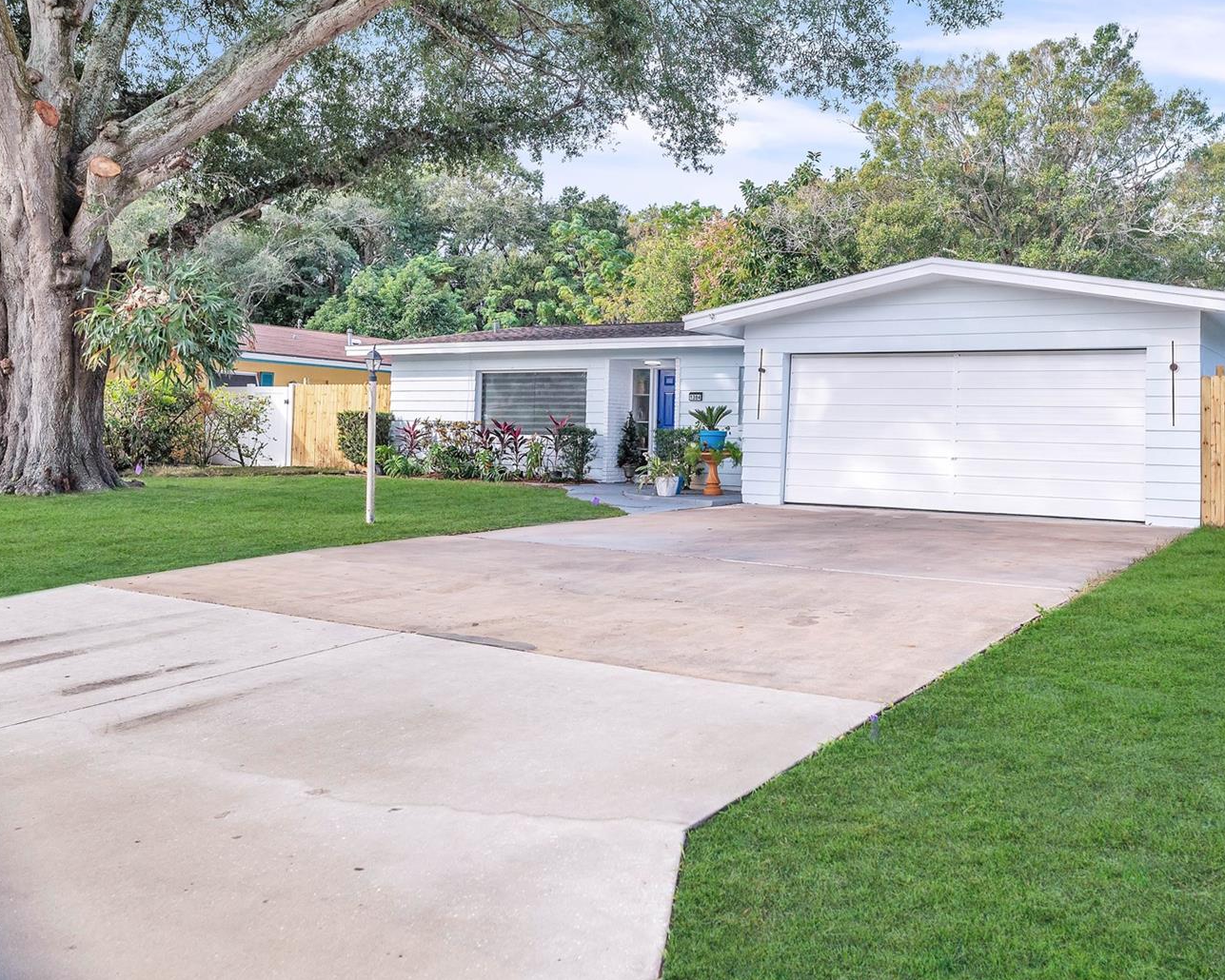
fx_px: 1015
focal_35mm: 28
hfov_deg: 61.7
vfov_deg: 51.5
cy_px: 487
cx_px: 725
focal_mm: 24
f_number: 4.5
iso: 320
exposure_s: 1/1600
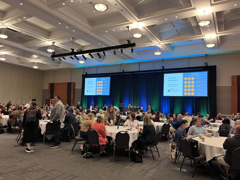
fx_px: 180
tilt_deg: +4.5
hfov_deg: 67.3
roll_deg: -1.9
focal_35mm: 26
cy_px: 90
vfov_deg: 53.1
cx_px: 120
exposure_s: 1/60
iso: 400
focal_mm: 5.1
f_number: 1.6
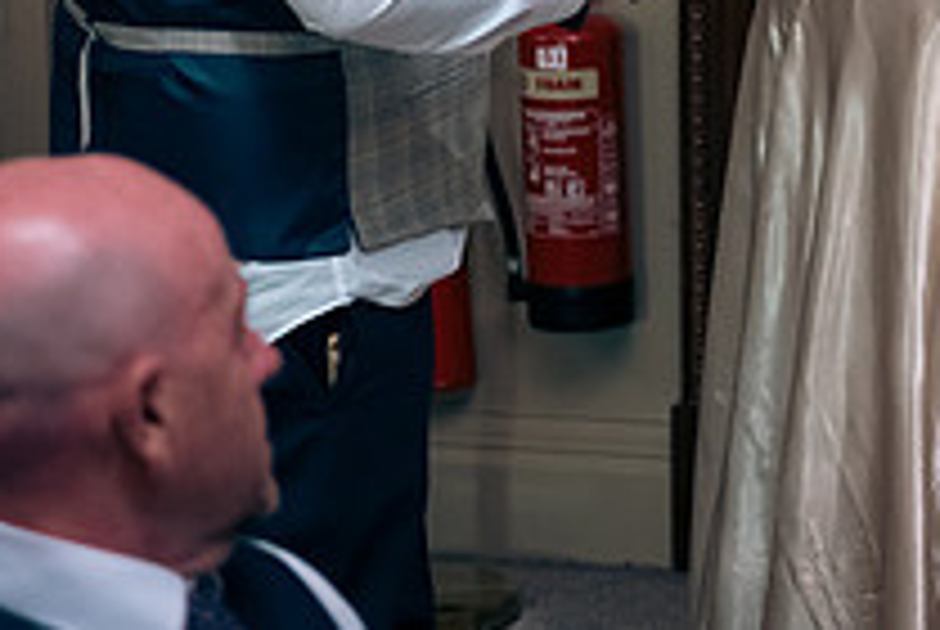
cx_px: 1282
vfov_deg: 7.0
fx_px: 5073
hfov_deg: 10.3
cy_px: -236
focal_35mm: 194
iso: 1000
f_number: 3.5
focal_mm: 70
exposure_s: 1/160
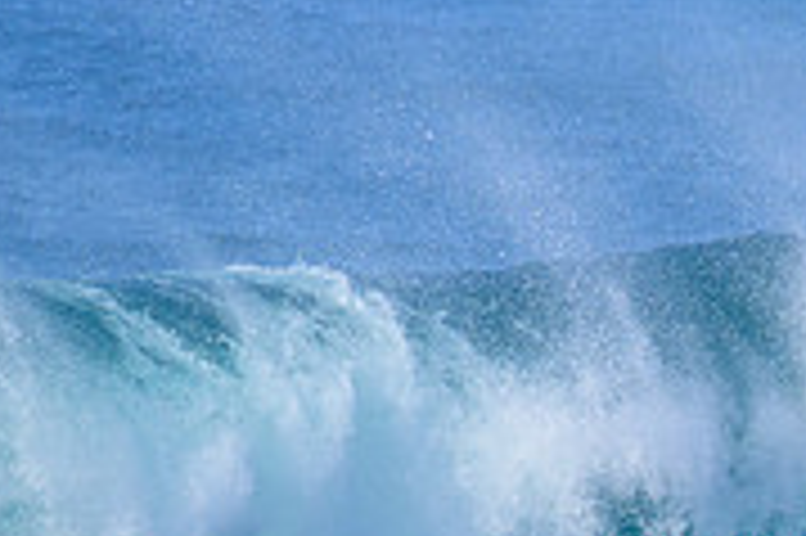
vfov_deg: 0.8
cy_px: 574
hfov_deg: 1.1
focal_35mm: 1819
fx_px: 40687
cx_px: 1207
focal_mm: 560
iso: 720
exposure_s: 1/2000
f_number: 8
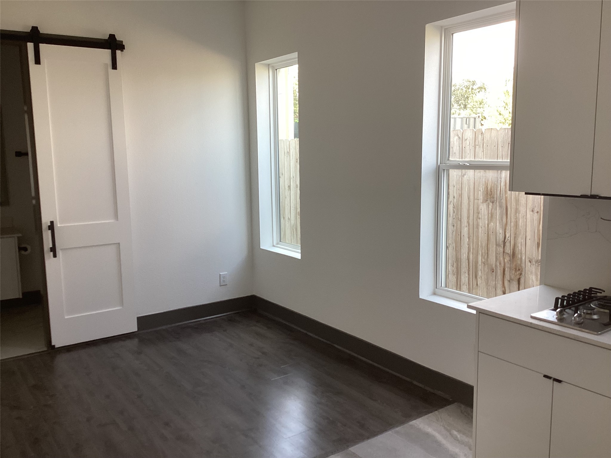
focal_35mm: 31
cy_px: 229
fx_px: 547
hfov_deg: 58.4
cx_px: 306
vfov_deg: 45.4
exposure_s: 1/120
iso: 80
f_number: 2.4
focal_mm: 3.3
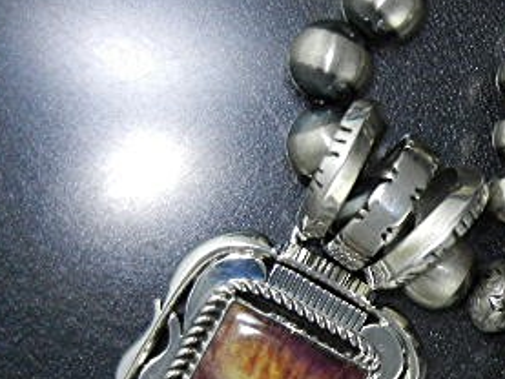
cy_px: 270
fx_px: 1518
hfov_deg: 18.2
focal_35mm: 104
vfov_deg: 14.2
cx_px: 560
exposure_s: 1/30
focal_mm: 8.1
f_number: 7.6
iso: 800
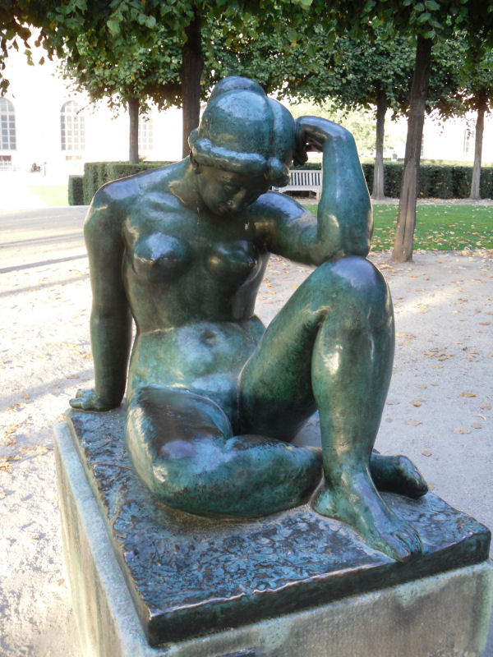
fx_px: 665
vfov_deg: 52.6
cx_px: 246
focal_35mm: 35
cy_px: 328
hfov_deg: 40.7
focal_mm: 6.3
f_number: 3
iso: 100
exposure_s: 1/41
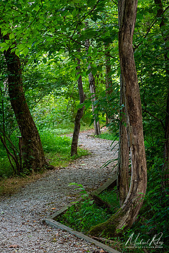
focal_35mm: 100
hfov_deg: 13.7
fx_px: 704
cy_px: 126
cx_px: 84
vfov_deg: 20.4
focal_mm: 100
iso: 800
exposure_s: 1/20
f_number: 8
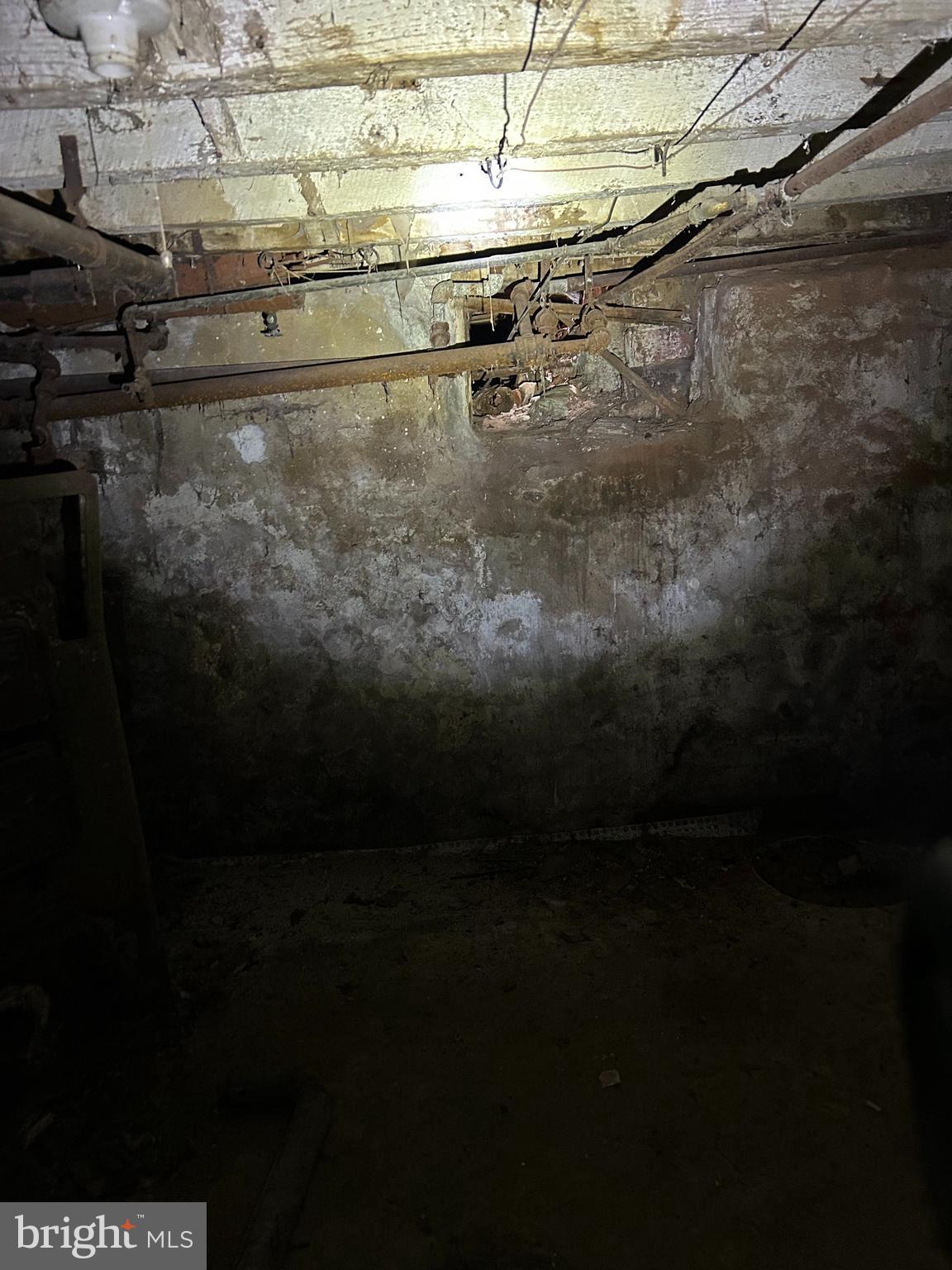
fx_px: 953
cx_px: 476
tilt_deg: -15.6
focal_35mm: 26
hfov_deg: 53.1
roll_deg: +4.3
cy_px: 635
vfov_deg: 67.3
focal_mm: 5.7
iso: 640
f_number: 1.5
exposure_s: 1/33
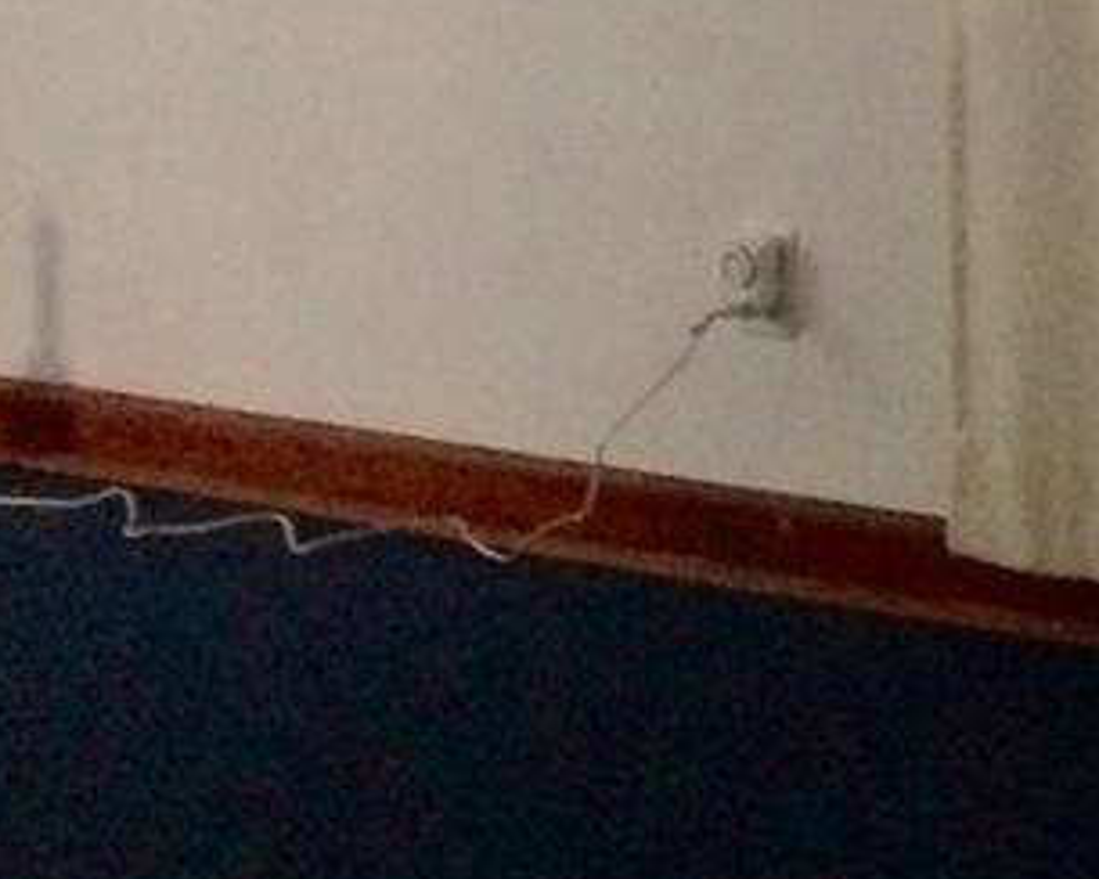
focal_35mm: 139
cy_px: -443
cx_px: 2454
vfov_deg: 10.7
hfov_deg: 11.8
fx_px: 4521
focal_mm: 4.15
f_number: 2.2
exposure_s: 1/30
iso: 64
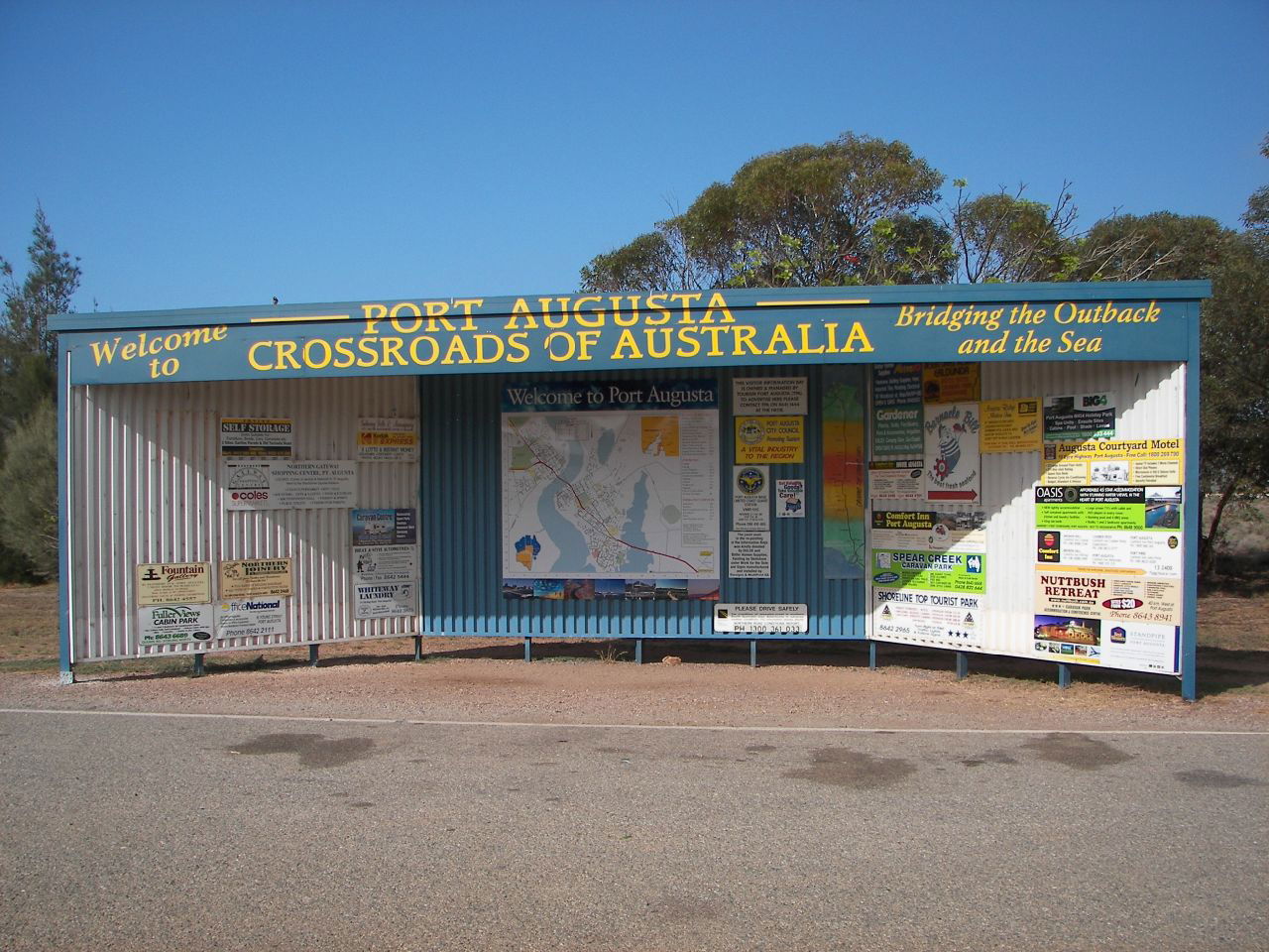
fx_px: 1320
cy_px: 476
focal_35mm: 36
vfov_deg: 39.7
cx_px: 634
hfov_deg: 51.4
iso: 50
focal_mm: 6
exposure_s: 1/640
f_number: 2.8
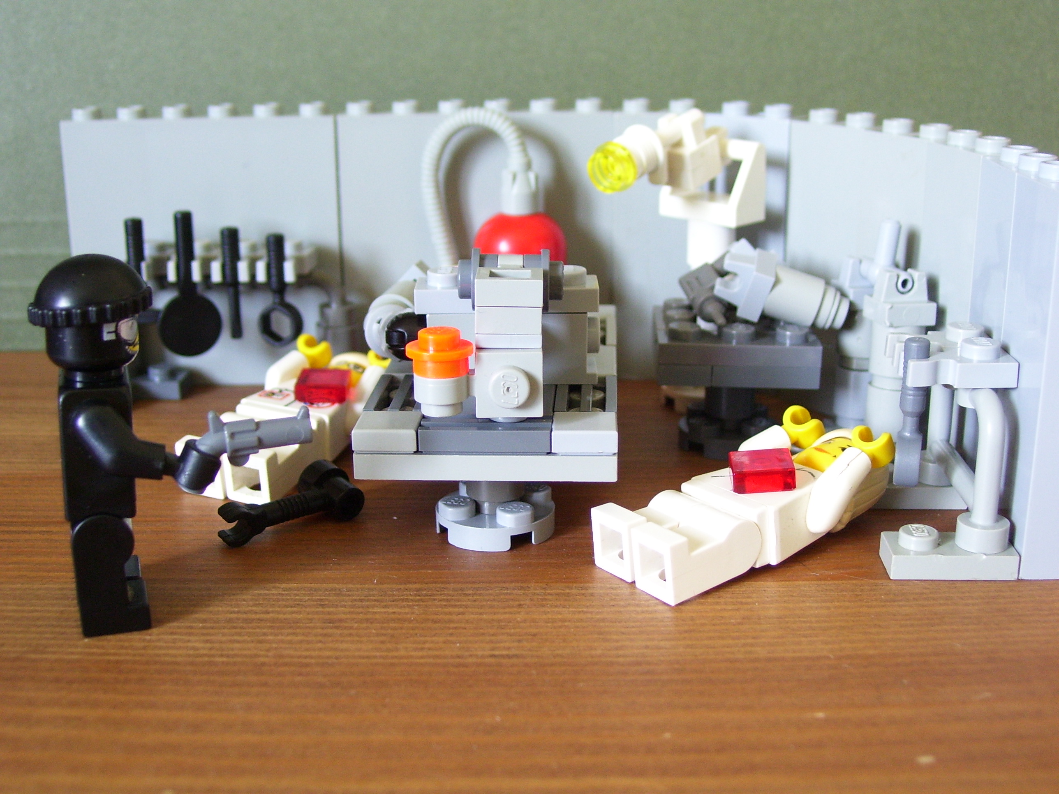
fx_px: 1407
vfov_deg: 31.5
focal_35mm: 46
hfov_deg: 41.2
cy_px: 397
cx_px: 530
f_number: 3
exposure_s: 1/10
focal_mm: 7.6
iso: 160
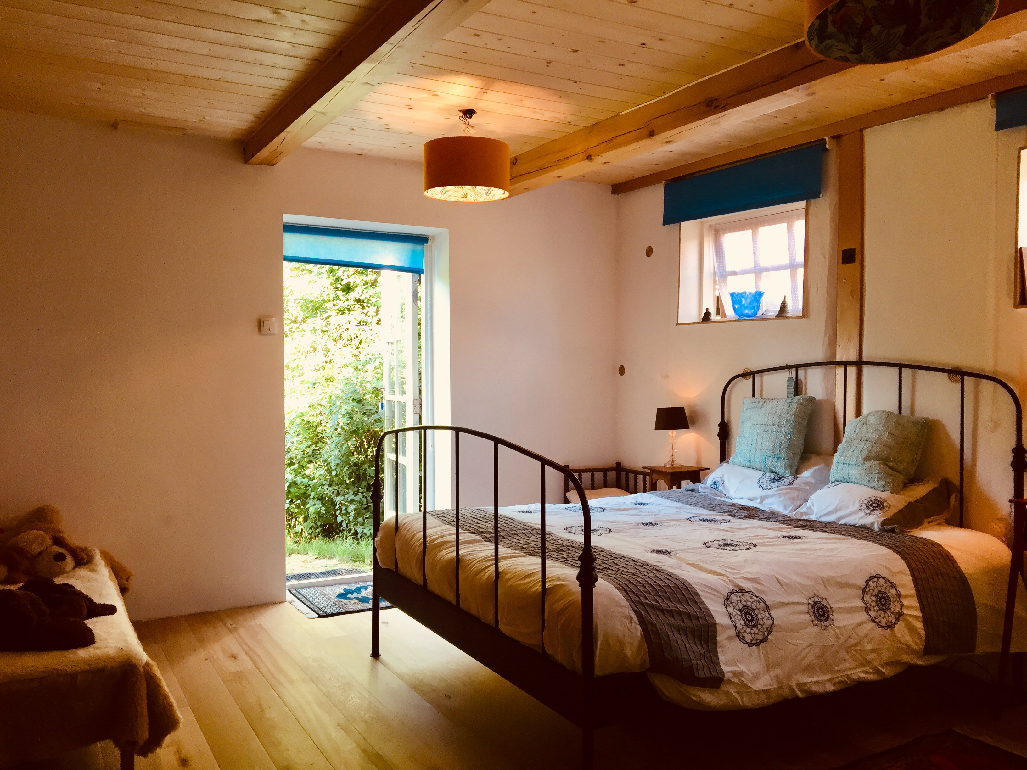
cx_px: 514
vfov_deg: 48.2
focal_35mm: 29
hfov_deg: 61.7
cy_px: 385
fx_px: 860
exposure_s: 1/33
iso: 32
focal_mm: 4.15
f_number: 2.2
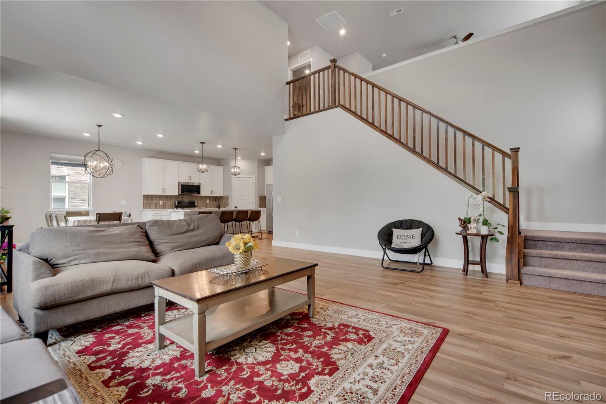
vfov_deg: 73.8
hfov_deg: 96.7
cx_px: 303
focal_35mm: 16
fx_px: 269
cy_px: 202
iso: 400
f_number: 8
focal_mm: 16
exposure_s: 1/40
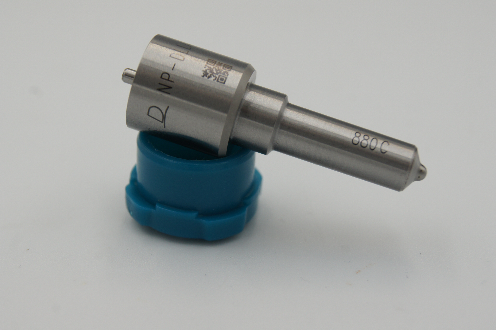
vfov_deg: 16.5
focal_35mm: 82
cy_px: 165
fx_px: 1136
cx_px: 248
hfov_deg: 24.6
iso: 200
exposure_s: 1/125
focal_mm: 55
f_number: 7.1
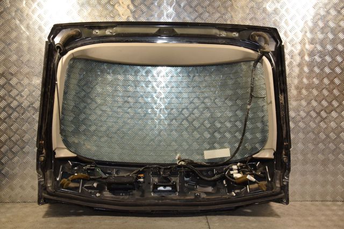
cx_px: 172
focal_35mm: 36
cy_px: 114
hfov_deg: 53.2
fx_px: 344
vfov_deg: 36.8
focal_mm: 24
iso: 800
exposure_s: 1/200
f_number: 8
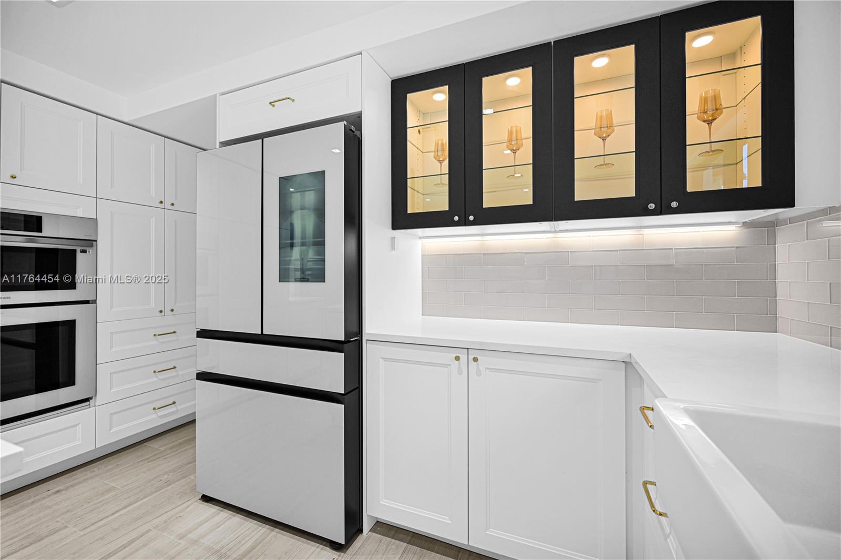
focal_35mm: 14
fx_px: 327
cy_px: 280
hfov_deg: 104.3
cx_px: 420
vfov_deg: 81.1
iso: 100
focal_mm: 14
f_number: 4
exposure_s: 1/25
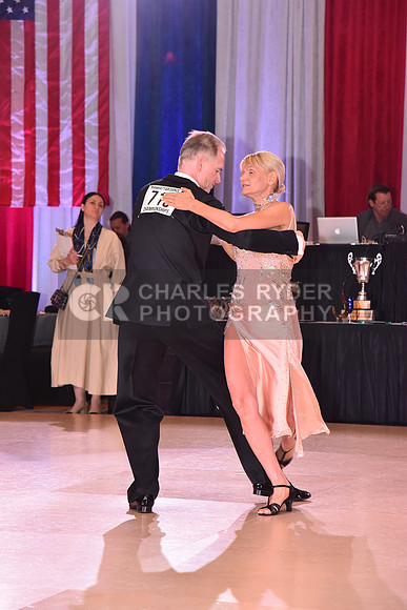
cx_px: 204
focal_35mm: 120
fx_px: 2034
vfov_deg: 17.1
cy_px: 305
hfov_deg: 11.4
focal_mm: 120
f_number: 7.1
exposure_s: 1/250
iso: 2500
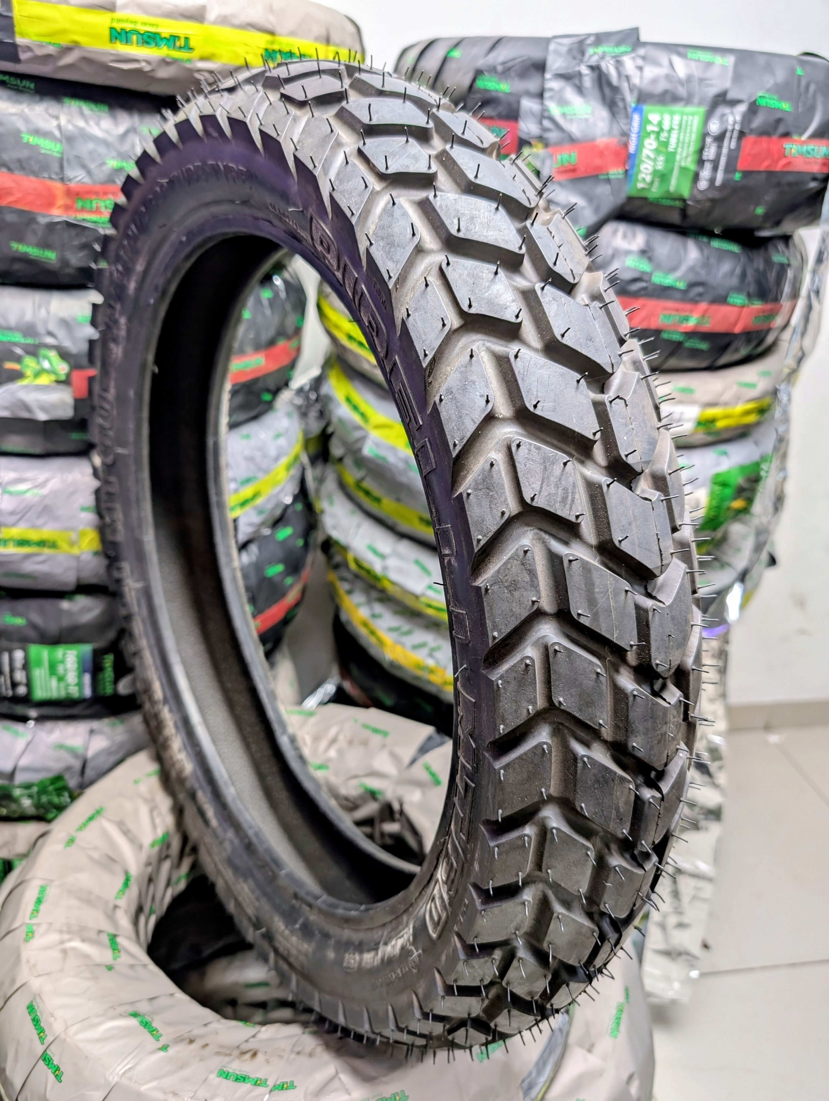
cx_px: 414
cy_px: 550
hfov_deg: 56.9
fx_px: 764
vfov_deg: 71.5
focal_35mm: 24
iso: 60
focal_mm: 6.9
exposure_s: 1/64
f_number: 1.68
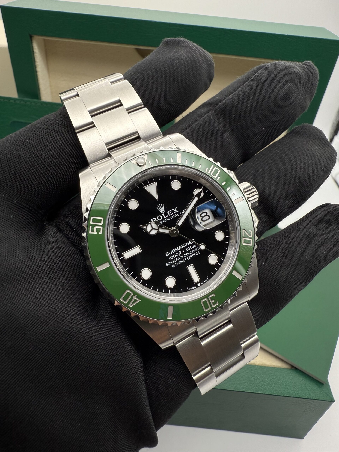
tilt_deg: -36.3
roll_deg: -6.9
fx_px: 313
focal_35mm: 24
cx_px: 170
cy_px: 226
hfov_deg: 56.8
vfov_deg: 71.6
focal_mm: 2.22
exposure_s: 1/207
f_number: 2.2
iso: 64
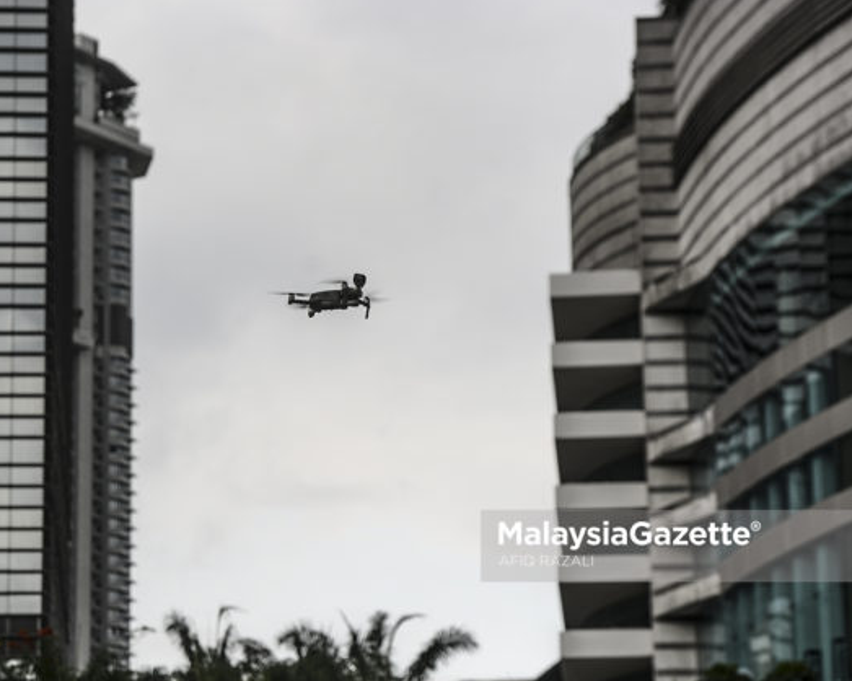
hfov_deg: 14.1
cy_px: 364
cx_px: 327
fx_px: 3453
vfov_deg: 11.3
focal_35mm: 137
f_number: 4.5
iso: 100
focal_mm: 112
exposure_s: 1/320
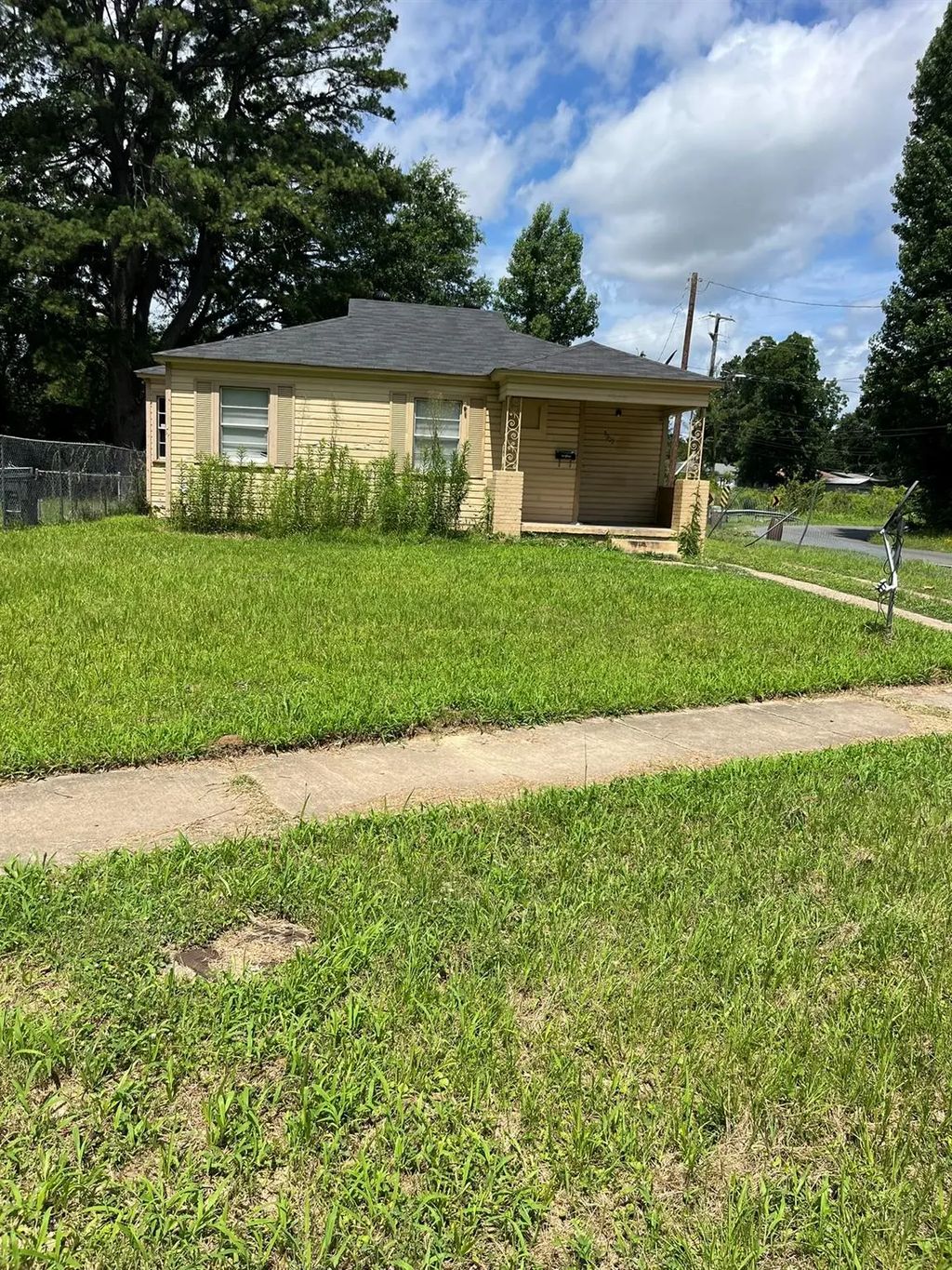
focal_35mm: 26
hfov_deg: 53.1
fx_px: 953
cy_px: 635
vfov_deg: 67.3
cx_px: 476
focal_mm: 5.1
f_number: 1.6
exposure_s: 1/3521
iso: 50
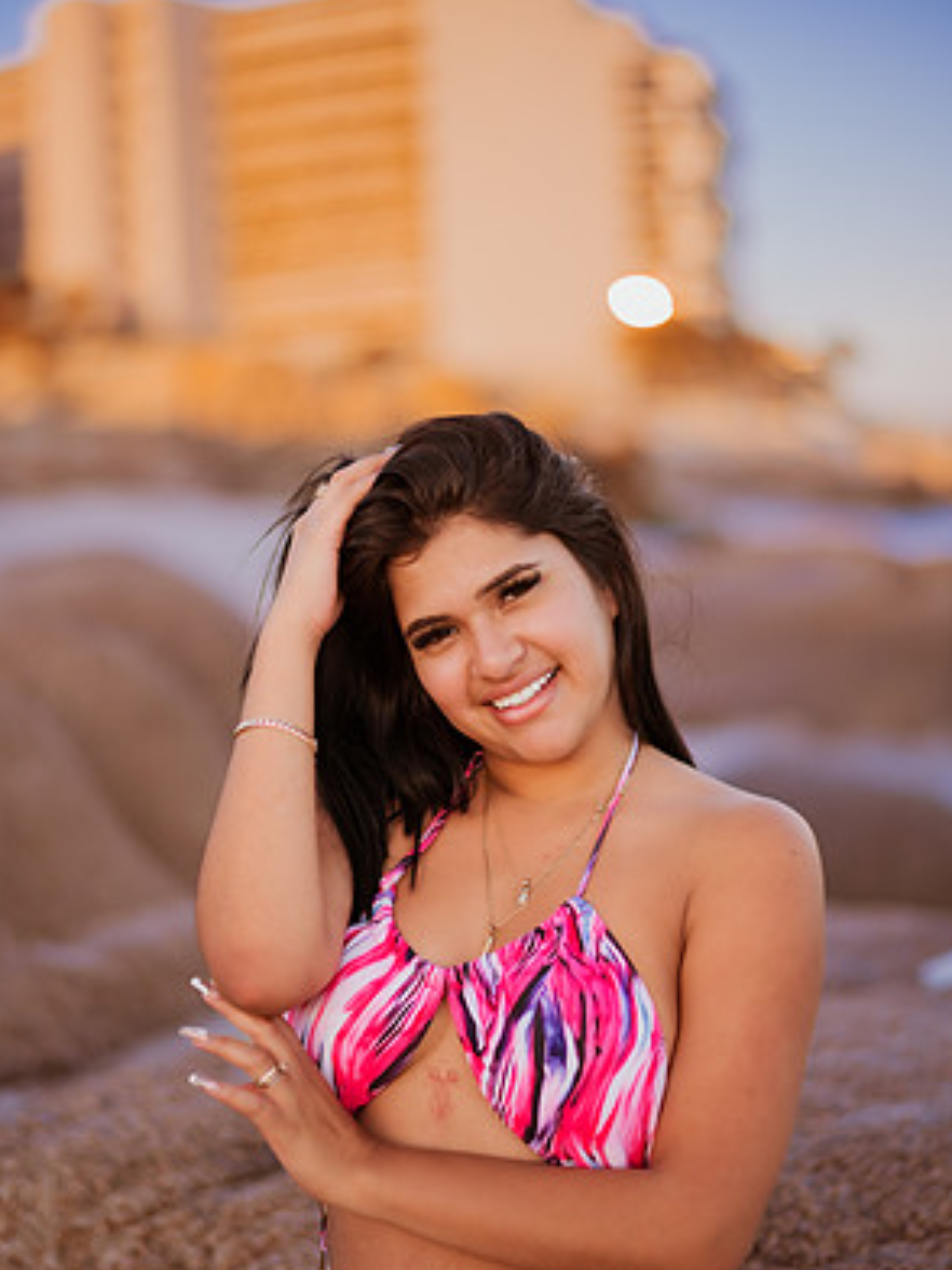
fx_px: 2347
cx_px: 476
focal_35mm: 64
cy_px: 671
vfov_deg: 30.3
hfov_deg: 22.9
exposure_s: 1/1000
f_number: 1.4
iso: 125
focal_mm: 58
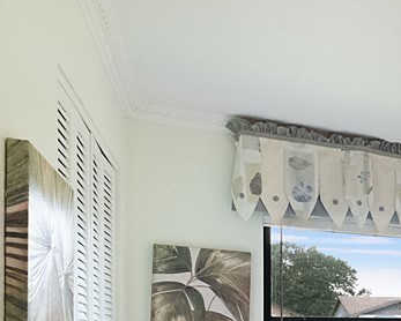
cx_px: 544
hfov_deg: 30.8
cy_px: 334
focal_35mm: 44
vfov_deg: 31.2
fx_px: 522
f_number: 5.6
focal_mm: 10
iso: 6400
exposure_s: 1/170
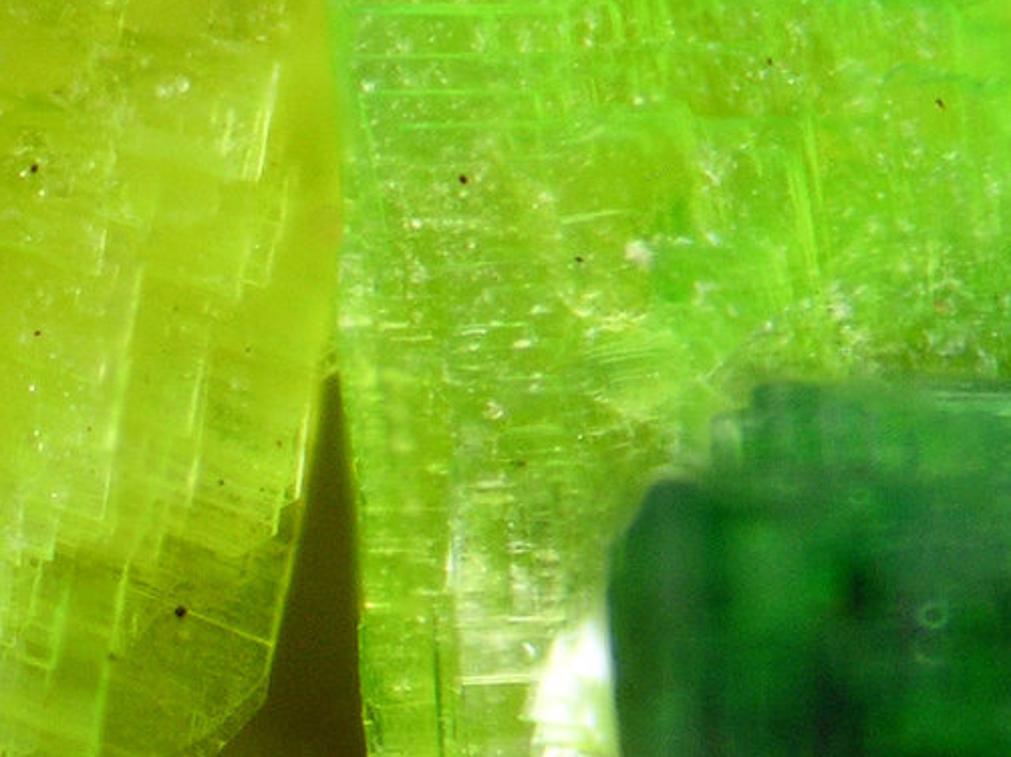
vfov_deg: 9.6
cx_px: -534
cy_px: 697
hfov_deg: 12.3
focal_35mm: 153
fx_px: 4466
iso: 100
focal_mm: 12.3
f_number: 3.5
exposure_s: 1/4
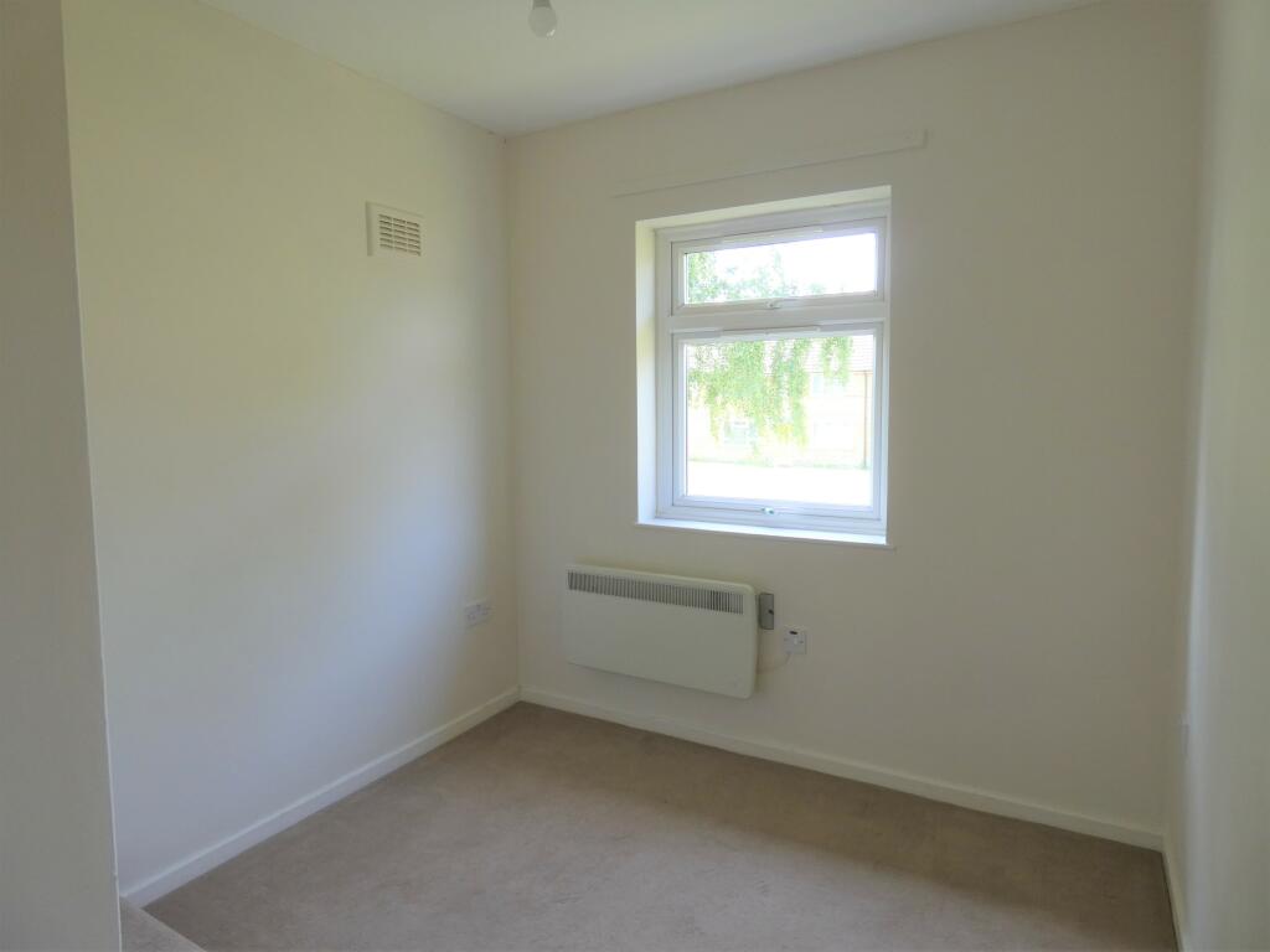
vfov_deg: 66.0
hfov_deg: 81.7
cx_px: 635
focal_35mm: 20
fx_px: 734
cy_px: 476
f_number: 2.8
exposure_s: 1/60
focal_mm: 3.6
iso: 100
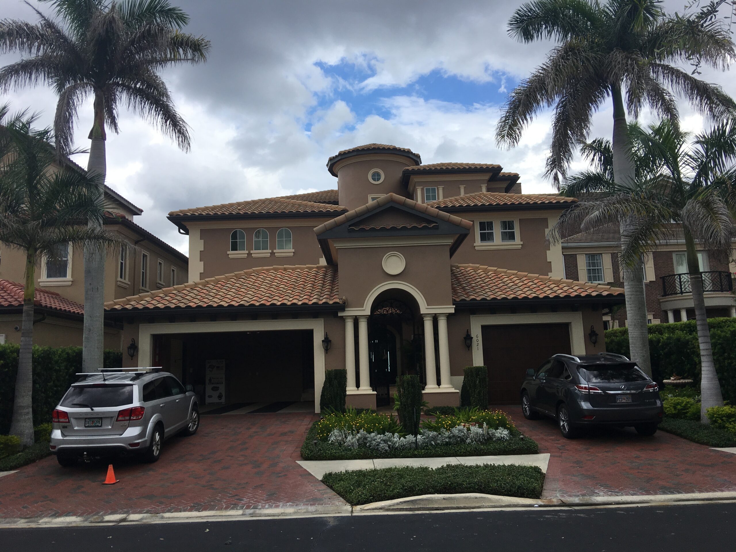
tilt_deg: +11.5
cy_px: 276
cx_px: 368
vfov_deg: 48.2
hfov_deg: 61.7
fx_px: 617
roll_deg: +4.7
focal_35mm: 29
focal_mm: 4.15
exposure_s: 1/793
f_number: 2.2
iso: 25
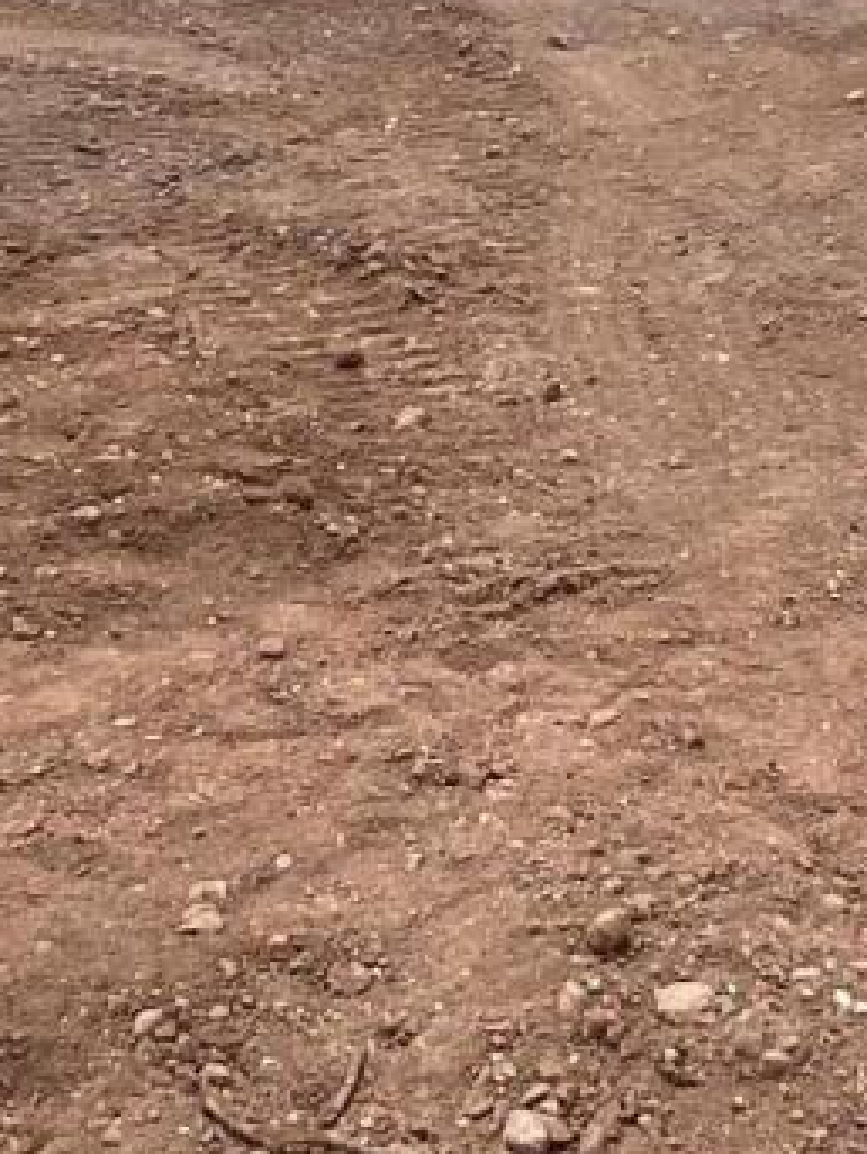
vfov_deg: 25.5
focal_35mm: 76
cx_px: 560
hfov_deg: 19.4
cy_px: 361
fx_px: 2535
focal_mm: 1.57
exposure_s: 1/2732
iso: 32
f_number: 1.8
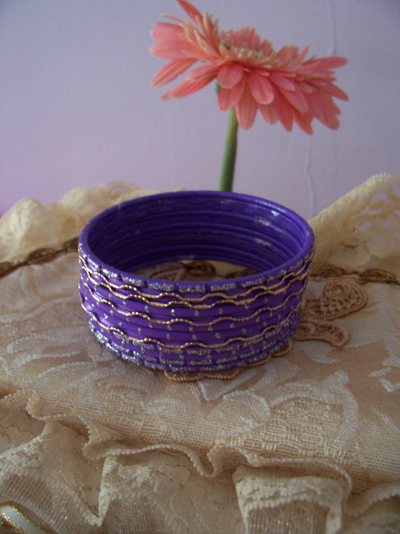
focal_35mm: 34
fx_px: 524
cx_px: 200
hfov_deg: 41.8
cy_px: 267
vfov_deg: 54.0
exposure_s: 1/8
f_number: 2.7
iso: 160
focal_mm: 5.6
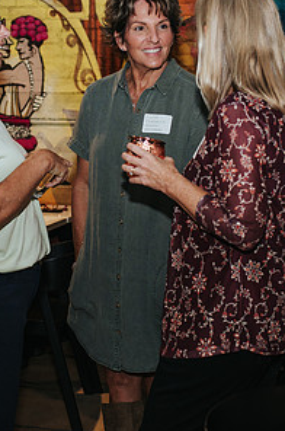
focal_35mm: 80
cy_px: 181
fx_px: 954
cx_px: 81
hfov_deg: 16.9
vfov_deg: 25.4
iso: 800
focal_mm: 35
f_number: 2.8
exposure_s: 1/200
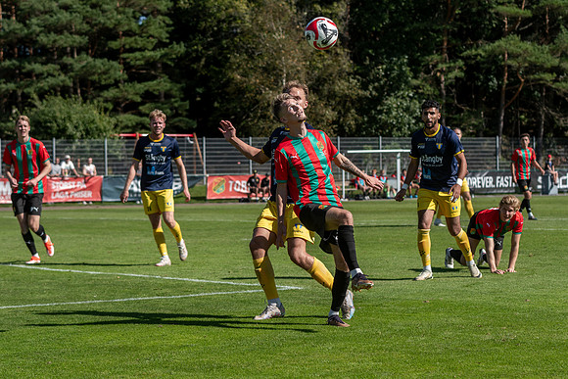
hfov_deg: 19.5
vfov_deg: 13.0
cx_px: 284
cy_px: 190
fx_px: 1657
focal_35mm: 105
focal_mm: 70
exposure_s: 1/1600
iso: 320
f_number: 4.5
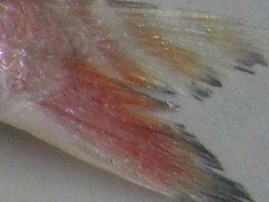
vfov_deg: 5.7
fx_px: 2028
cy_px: 166
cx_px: -494
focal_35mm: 261
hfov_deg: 6.9
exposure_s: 1/25
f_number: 2.8
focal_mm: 7.9
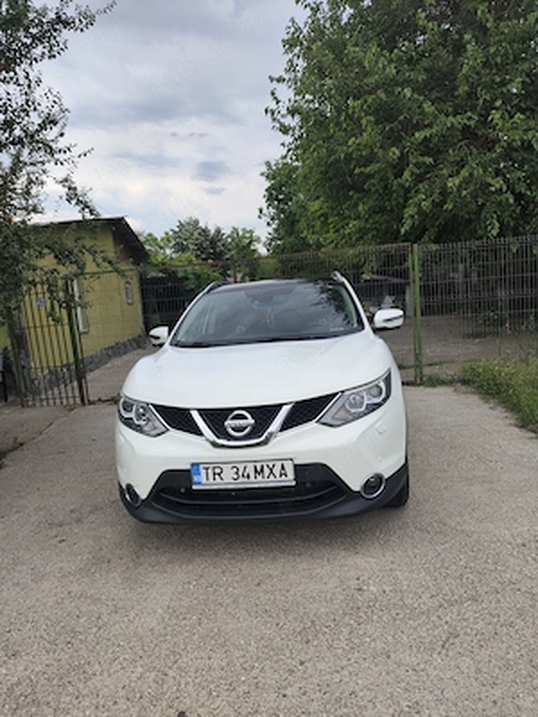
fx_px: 497
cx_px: 269
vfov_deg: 71.6
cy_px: 358
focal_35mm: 24
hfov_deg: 56.8
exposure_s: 1/649
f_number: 1.8
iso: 50
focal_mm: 4.68
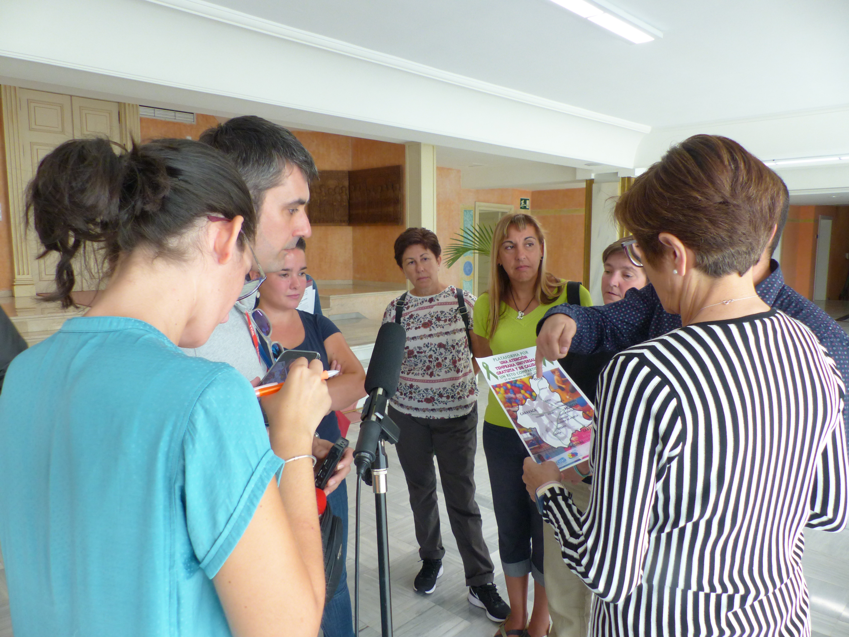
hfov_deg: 69.4
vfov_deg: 54.9
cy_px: 318
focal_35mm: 25
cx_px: 424
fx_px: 613
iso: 200
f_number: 2.8
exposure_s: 1/60
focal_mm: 4.5
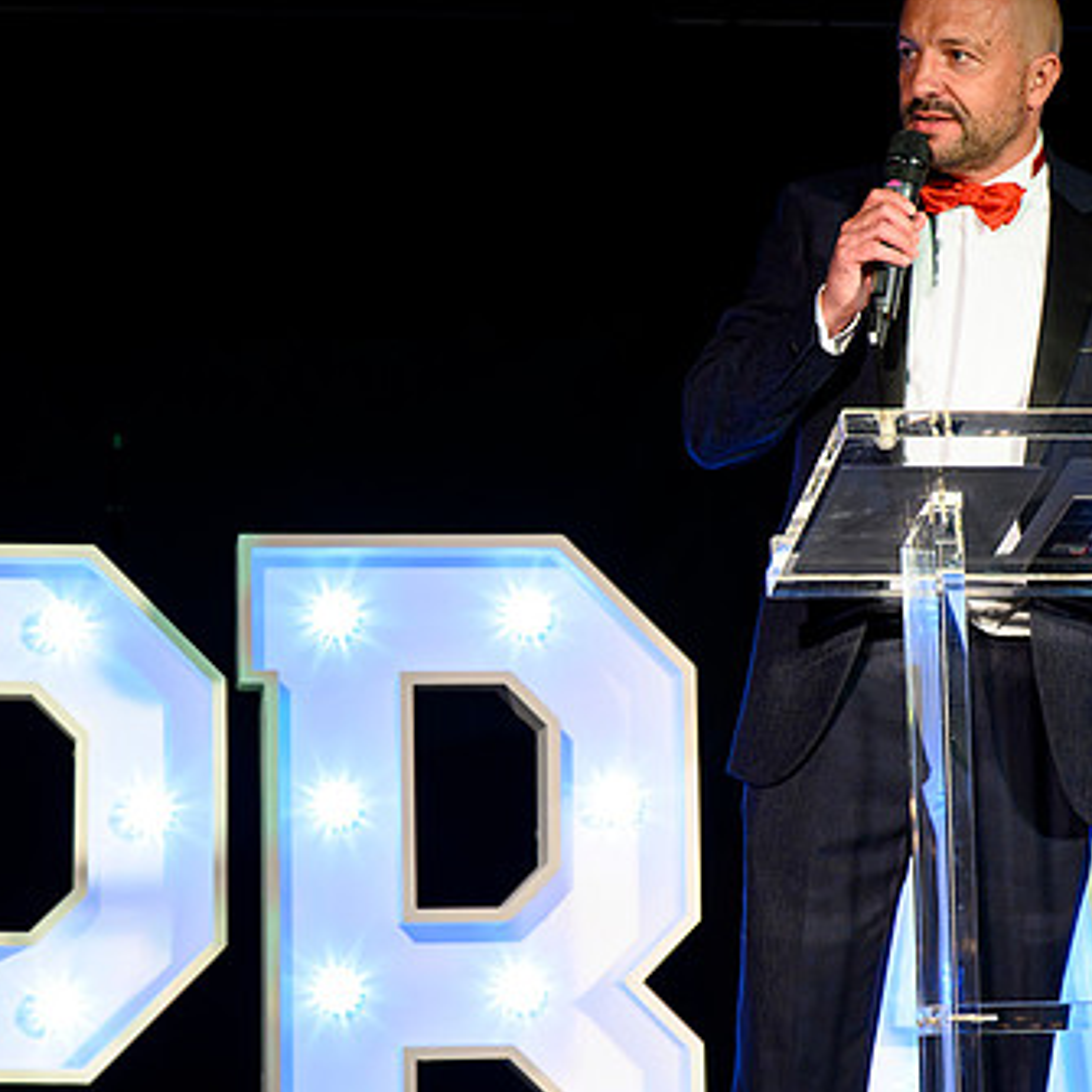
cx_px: 543
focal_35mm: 118
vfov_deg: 14.8
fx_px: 4211
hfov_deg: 14.8
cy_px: 602
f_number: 4
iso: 2800
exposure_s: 1/200
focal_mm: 70
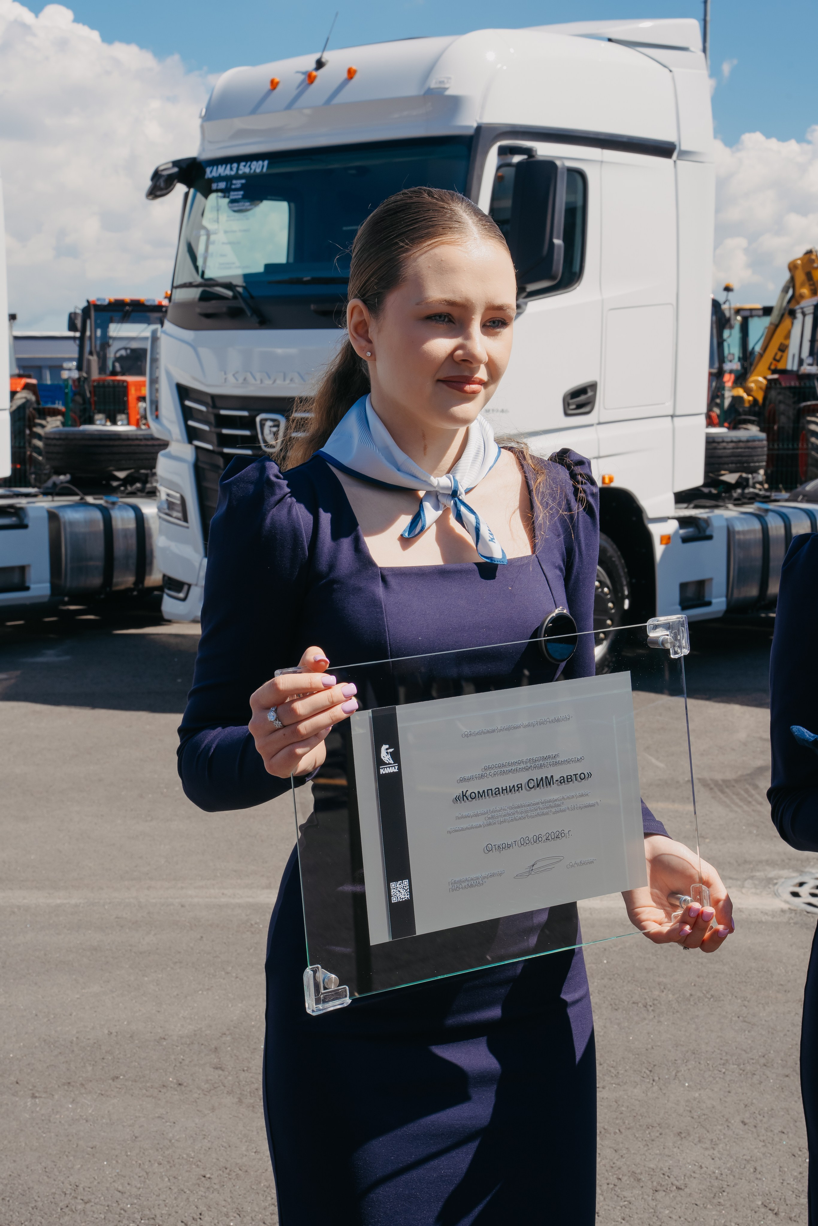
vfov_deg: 37.5
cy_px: 613
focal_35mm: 53
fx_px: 1806
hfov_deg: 25.5
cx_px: 409
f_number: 14
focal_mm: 53
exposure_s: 1/125
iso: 160
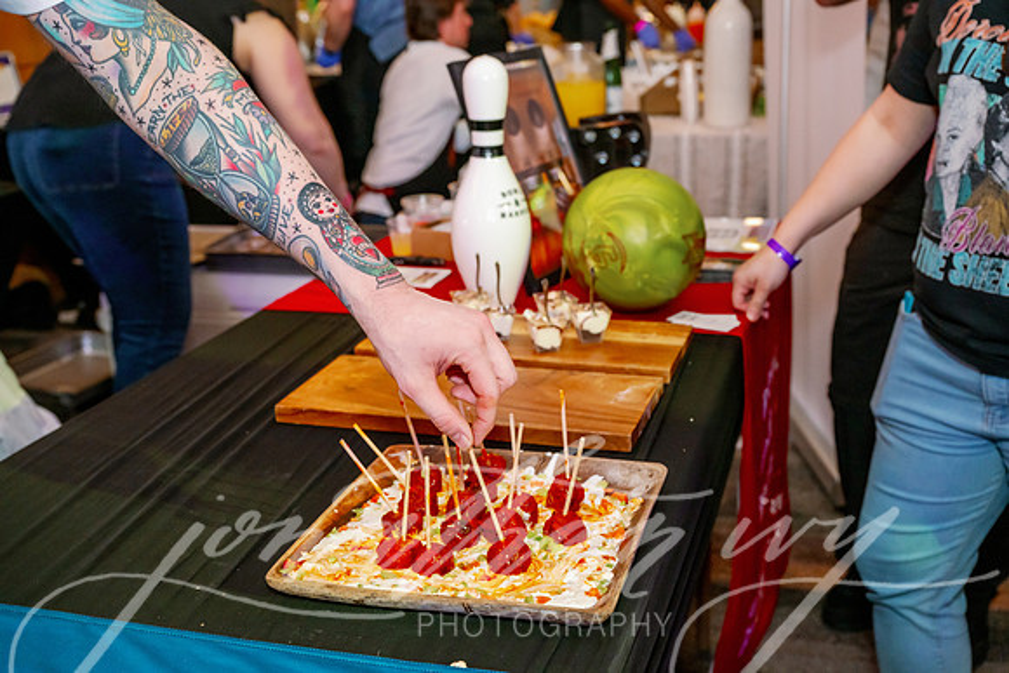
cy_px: 336
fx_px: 1205
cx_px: 504
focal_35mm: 43
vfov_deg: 31.2
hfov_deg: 45.4
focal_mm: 43
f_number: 5
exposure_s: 1/80
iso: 1600
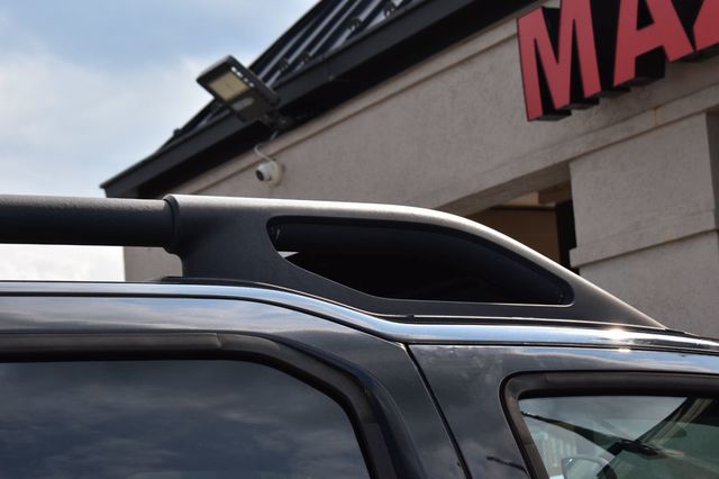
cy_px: 240
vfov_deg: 16.5
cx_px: 360
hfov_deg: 24.6
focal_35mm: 82
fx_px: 1647
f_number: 11
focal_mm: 55
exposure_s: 1/500
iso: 400
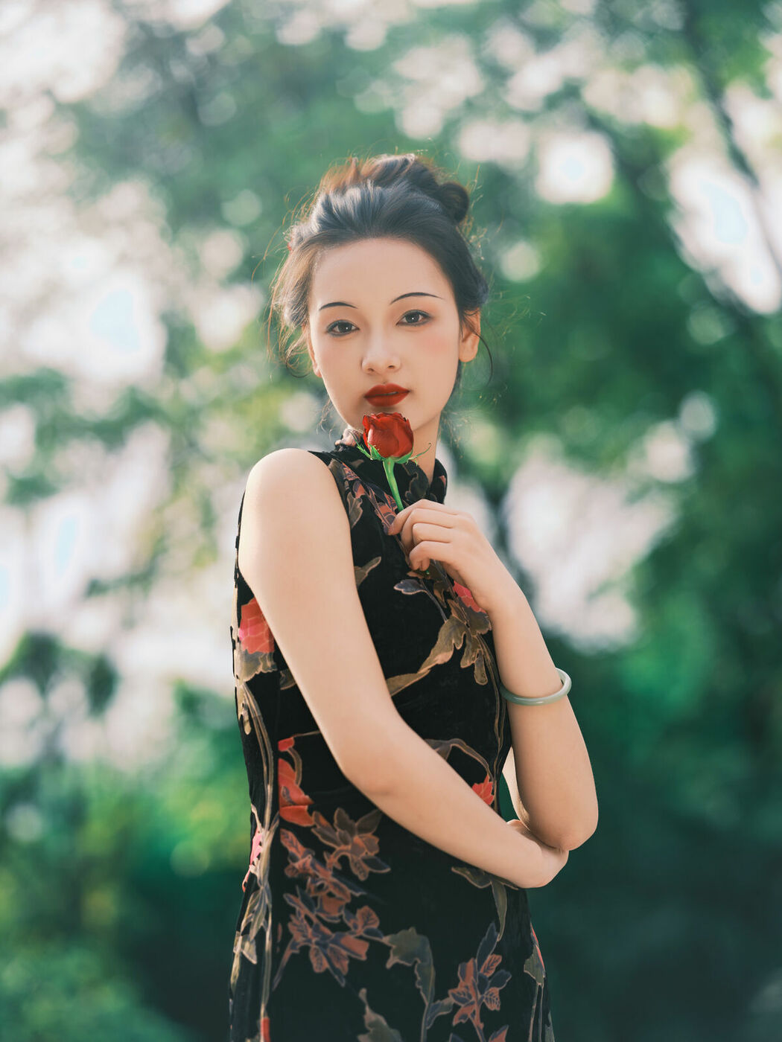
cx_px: 391
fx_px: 2621
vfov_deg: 22.5
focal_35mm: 87
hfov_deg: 17.0
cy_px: 521
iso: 400
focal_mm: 110
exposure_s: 1/1600
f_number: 2.8
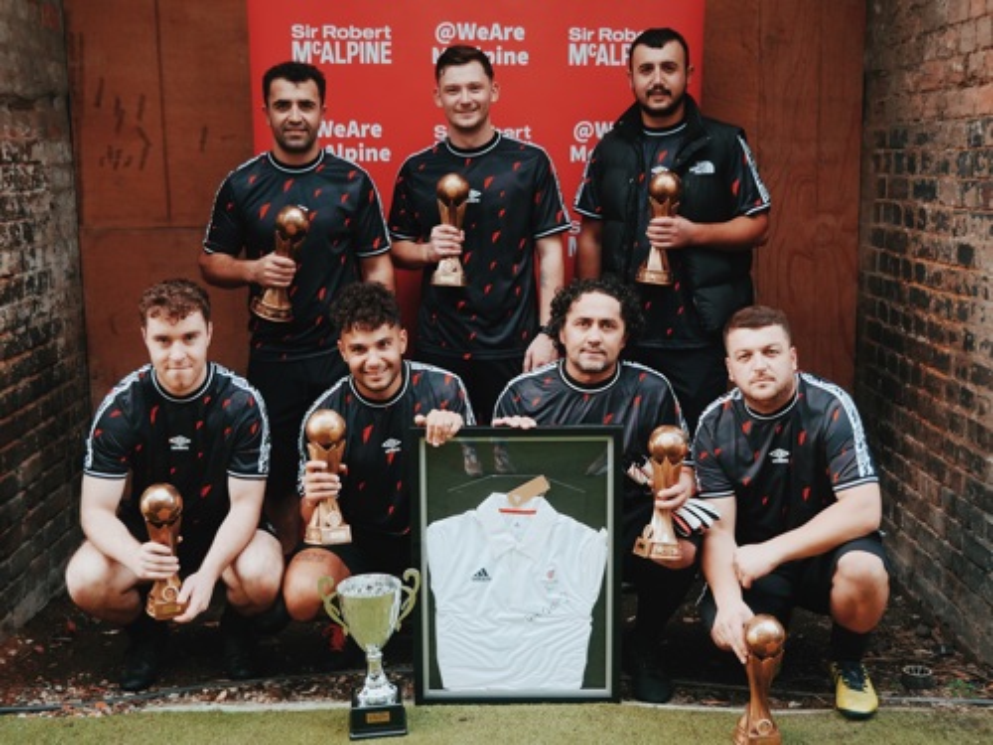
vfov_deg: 32.9
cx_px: 496
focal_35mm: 44
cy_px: 372
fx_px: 1262
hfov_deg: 42.9
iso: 500
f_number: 4.2
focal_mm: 22
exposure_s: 1/60
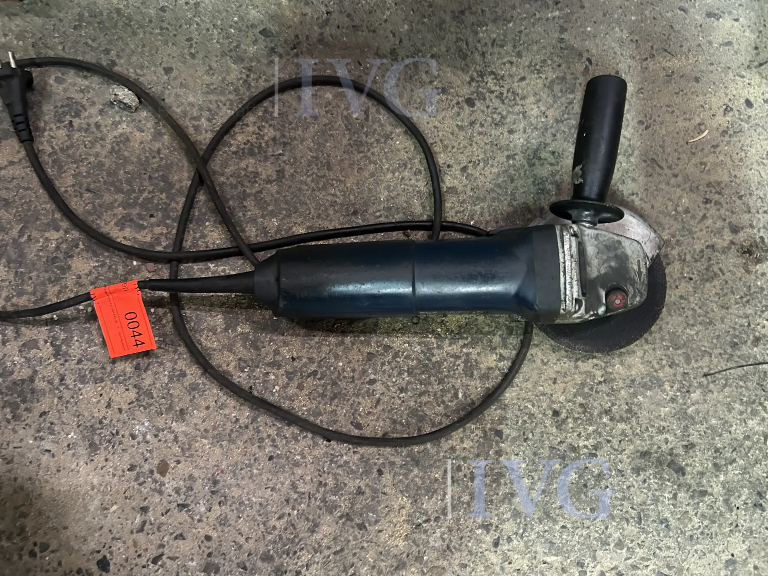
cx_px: 384
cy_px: 288
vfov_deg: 53.1
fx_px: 577
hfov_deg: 67.3
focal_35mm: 26
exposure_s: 1/25
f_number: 1.5
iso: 500
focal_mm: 5.7
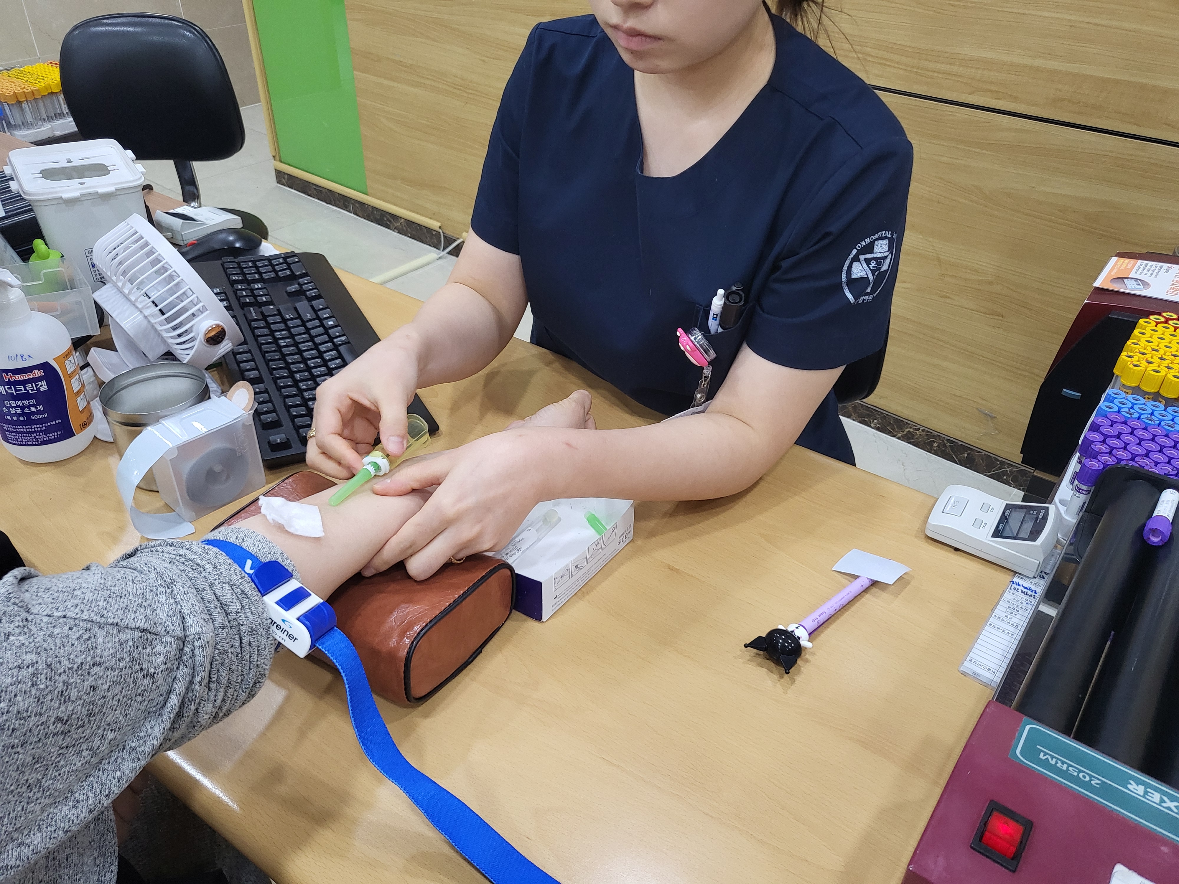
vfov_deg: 53.1
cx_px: 590
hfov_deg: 67.3
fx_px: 886
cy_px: 442
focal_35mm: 26
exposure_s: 1/120
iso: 320
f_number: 1.8
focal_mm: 4.25
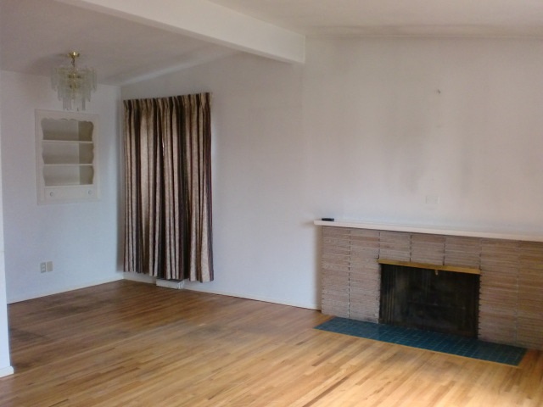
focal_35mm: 35
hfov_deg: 52.6
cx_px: 272
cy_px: 204
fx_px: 549
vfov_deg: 40.7
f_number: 3.1
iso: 320
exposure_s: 1/60
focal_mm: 6.3
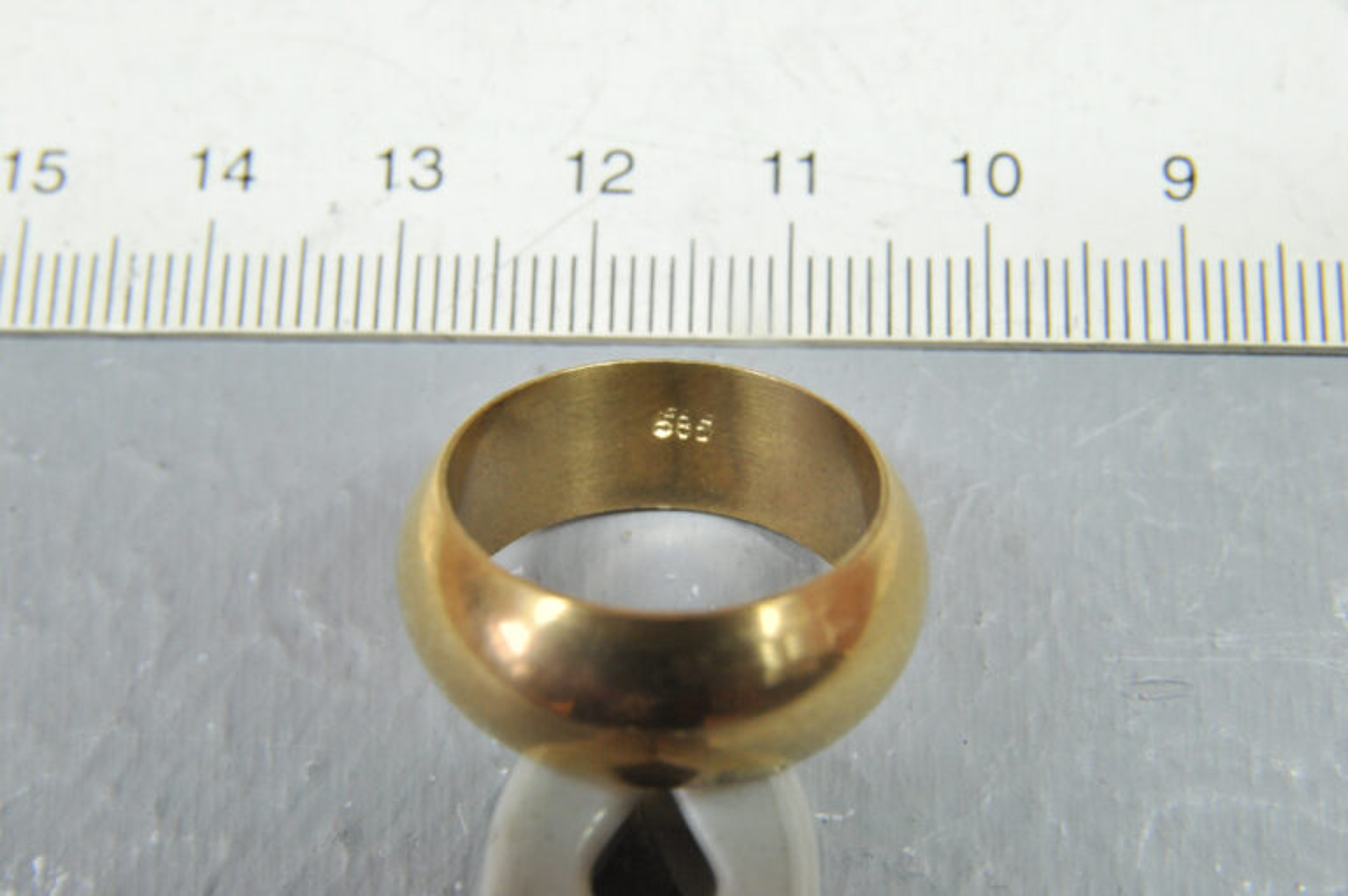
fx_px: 3927
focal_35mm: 105
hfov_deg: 19.5
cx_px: 674
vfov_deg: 13.0
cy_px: 448
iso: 1000
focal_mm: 70
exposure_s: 1/50
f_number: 13
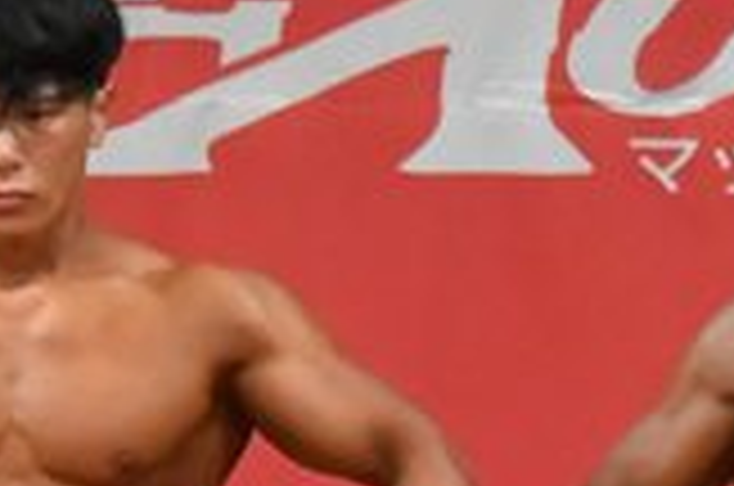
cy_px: 927
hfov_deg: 1.8
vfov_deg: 1.2
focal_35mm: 1142
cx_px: 678
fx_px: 23238
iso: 8000
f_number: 5.6
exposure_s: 1/400
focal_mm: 160
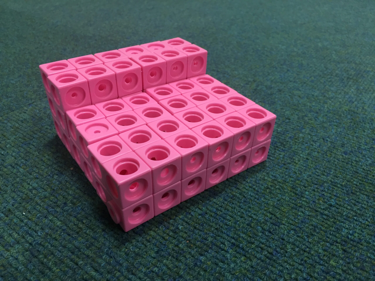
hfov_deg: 61.7
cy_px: 140
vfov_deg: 48.2
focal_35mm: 29
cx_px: 188
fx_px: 314
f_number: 2.2
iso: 125
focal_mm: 4.15
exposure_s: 1/33
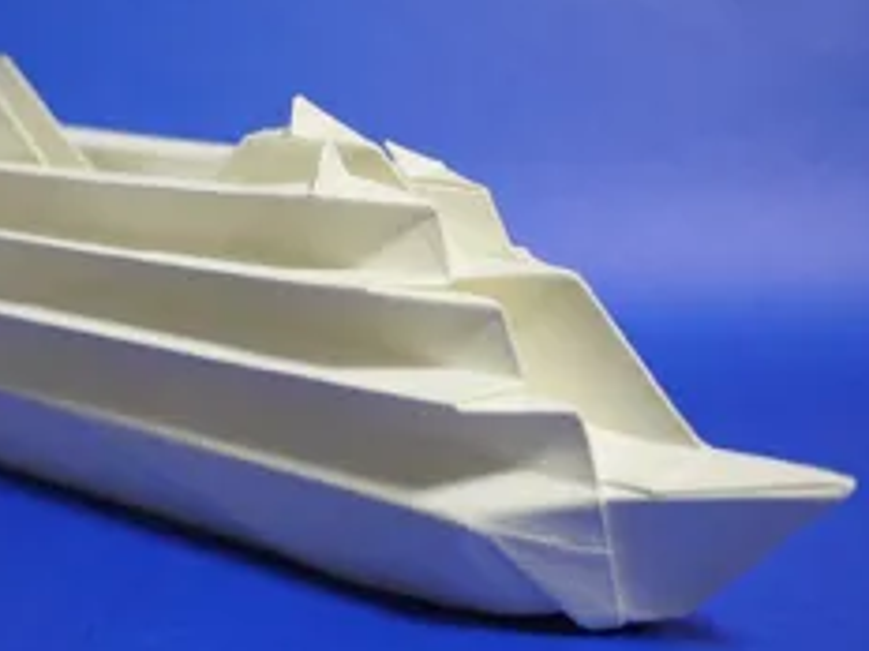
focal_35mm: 58
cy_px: 370
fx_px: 1456
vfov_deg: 25.2
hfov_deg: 32.8
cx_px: 247
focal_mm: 14
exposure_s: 1/60
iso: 800
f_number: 2.5
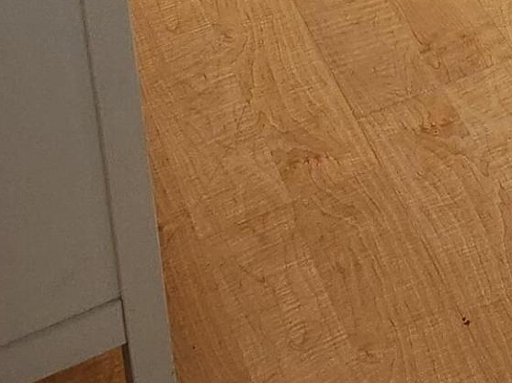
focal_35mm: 119
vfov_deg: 10.5
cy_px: -572
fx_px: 1759
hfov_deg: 15.3
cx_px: 771
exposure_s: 1/120
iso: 250
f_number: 1.8
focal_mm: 5.4
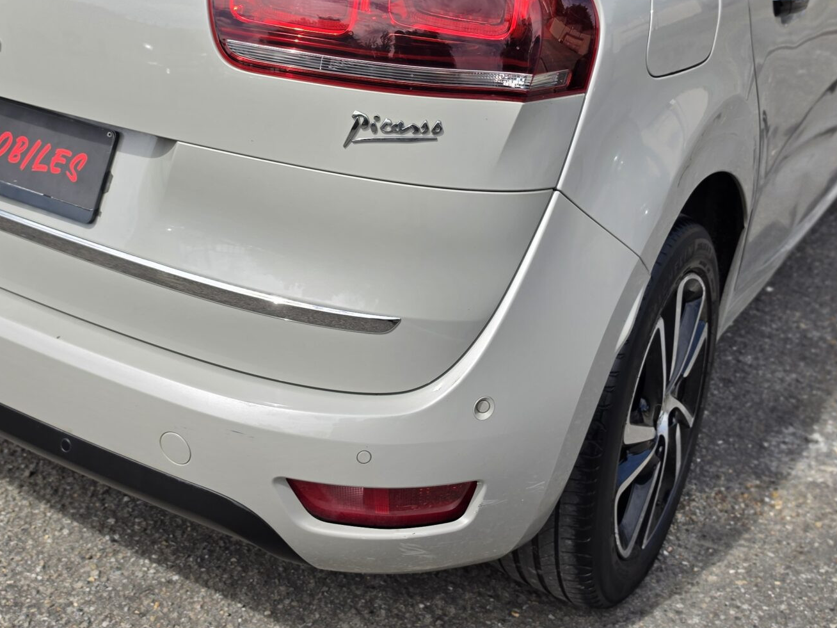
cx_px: 344
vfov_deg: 31.1
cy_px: 95
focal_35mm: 45
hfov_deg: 41.9
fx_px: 1088
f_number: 1.4
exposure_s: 1/4764
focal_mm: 6.5
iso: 64
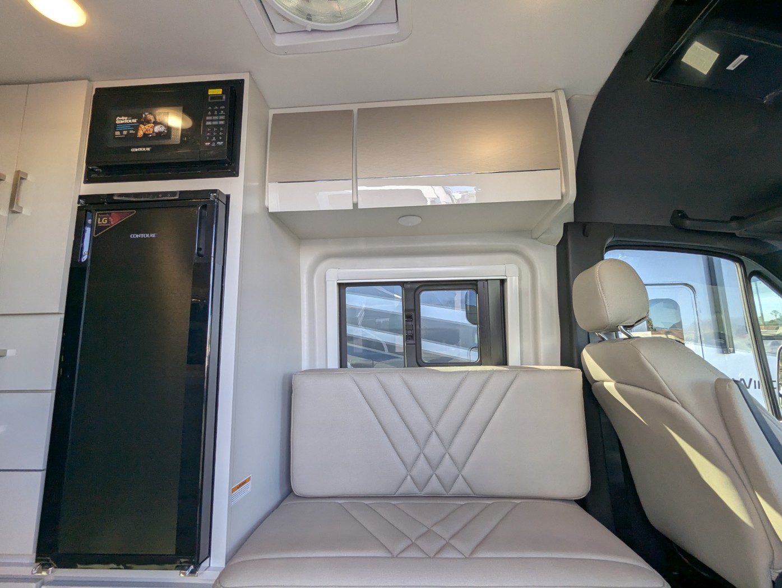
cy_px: 294
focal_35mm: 16
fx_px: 362
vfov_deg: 78.2
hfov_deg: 94.4
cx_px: 391
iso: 66
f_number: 2.2
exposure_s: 1/214
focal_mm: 2.35
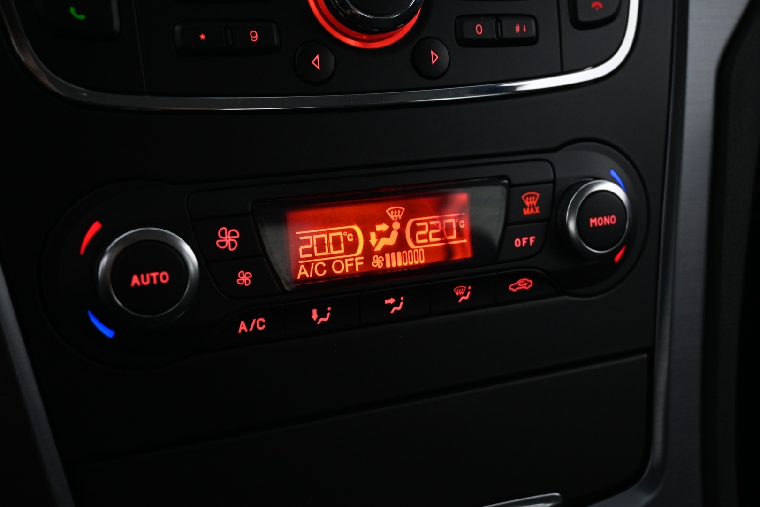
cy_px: 254
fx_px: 792
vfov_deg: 35.5
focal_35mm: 38
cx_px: 380
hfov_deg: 51.3
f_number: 4.2
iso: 1600
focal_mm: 25
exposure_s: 1/20
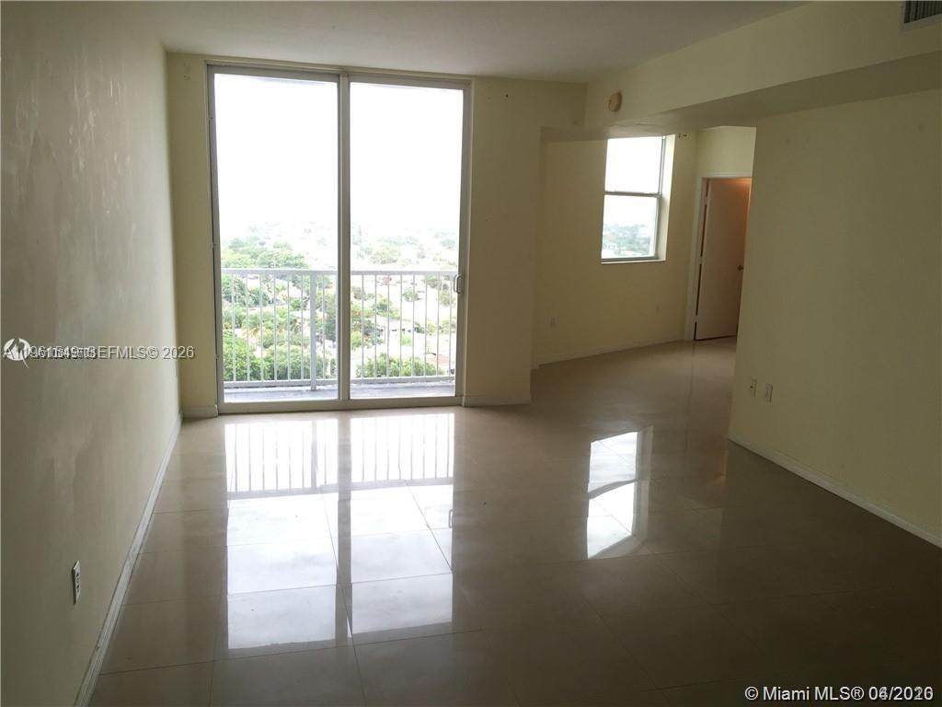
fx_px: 789
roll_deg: -2.3
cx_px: 471
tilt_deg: -9.4
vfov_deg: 48.2
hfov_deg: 61.7
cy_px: 354
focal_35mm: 29
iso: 50
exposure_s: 1/120
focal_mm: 4.15
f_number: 2.2
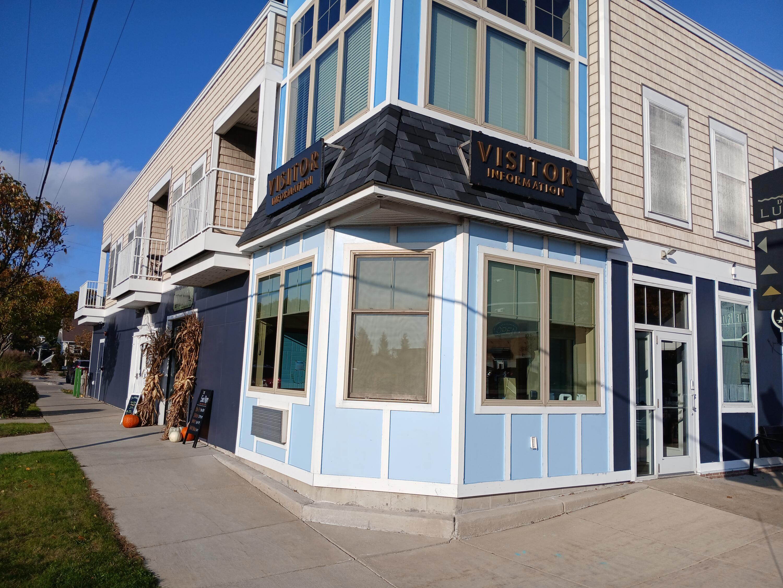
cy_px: 294
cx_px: 392
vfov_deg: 53.1
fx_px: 588
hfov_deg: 67.3
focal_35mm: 26
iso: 20
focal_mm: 3.98
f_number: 1.8
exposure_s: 1/1052
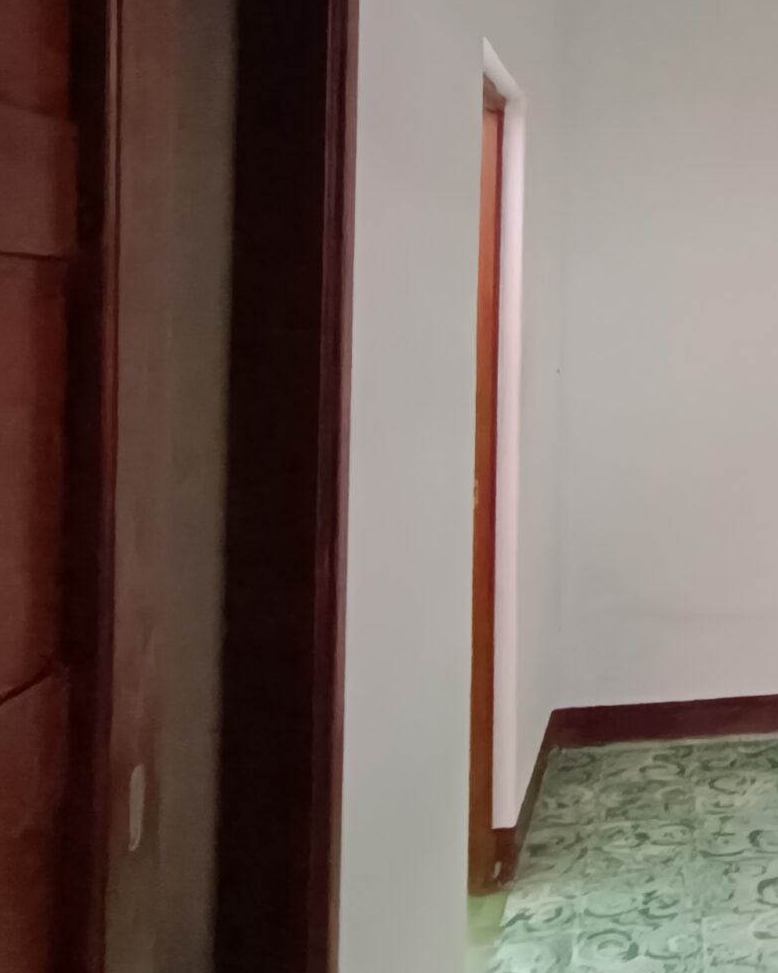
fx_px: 1180
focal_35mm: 41
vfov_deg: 43.9
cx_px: 979
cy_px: 299
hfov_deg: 30.0
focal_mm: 1.66
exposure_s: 1/25
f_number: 2.2
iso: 941
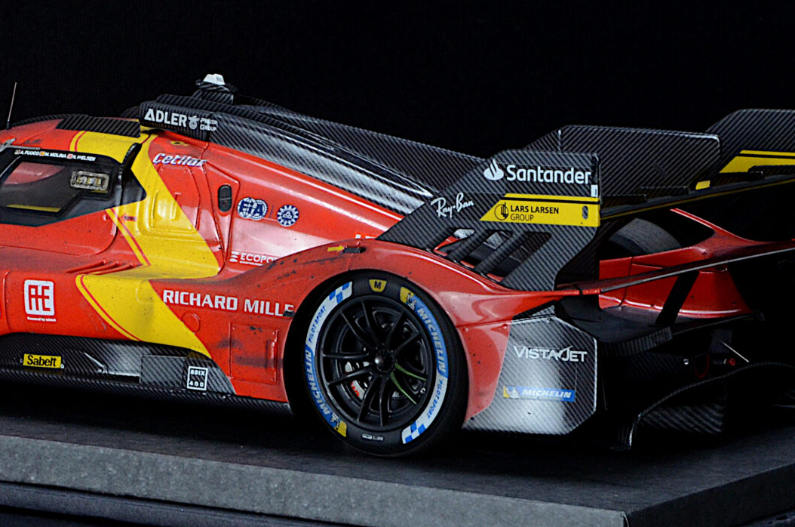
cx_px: 222
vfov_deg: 5.4
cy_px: 193
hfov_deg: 8.1
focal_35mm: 255
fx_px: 5619
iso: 1000
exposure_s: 1/8
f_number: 18
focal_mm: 70
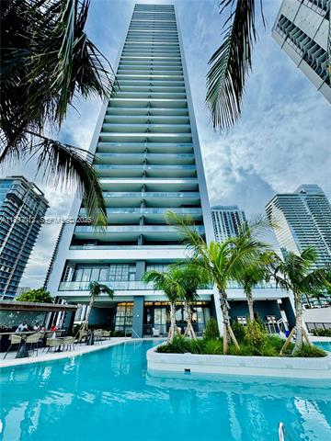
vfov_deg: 102.1
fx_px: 178
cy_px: 220
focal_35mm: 14
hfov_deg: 85.7
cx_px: 166
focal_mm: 2.22
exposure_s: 1/569
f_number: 2.2
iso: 40
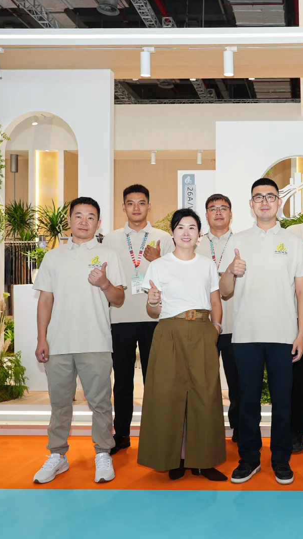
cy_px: 267
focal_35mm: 38
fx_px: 543
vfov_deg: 52.8
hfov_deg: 29.3
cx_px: 297
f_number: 5
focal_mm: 24
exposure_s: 1/30
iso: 160
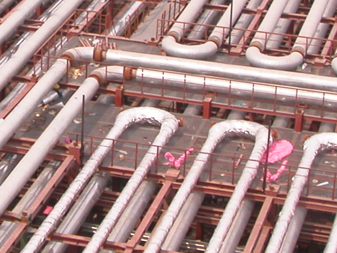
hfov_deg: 13.8
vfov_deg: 10.5
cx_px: -42
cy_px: -14
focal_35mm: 140
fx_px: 1363
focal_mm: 8.9
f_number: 6.3
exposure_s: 1/350
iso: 100
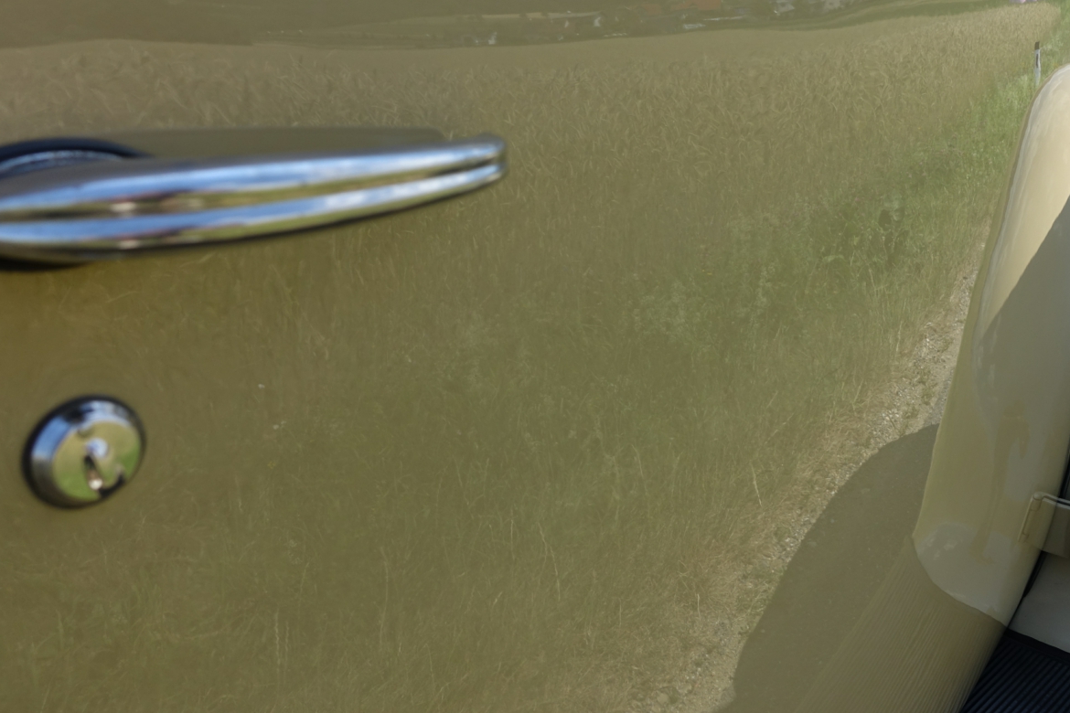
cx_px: 639
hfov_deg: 52.8
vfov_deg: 36.5
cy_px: 238
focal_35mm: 36
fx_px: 1070
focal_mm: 9.54
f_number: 4
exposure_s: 1/640
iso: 125
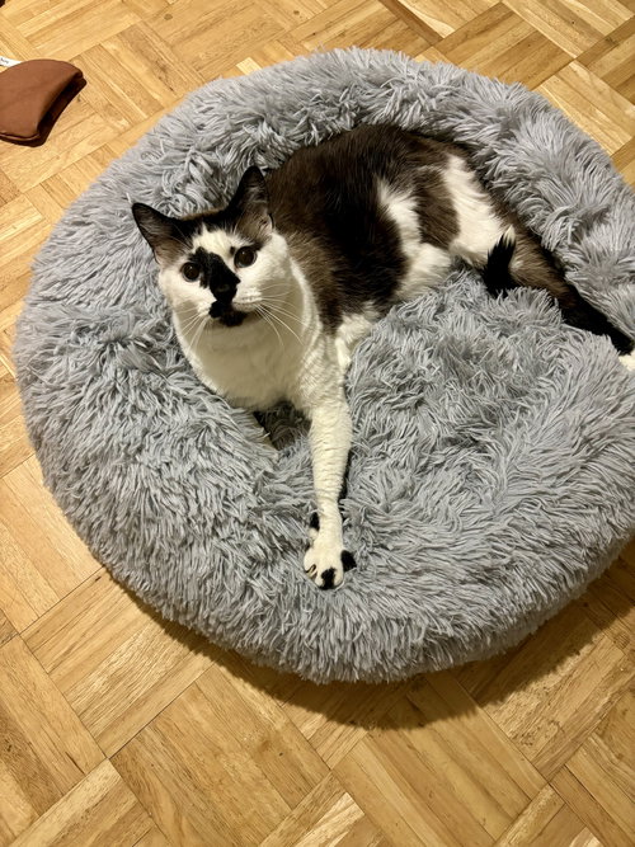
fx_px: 636
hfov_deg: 53.0
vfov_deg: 67.3
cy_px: 424
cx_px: 318
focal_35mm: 26
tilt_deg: -69.9
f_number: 1.6
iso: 640
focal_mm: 5.96
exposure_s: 1/30
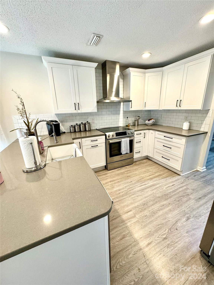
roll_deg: +1.7
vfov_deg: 102.1
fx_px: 115
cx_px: 107
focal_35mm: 14
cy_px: 142
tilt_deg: -16.2
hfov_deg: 85.7
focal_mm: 2.22
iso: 200
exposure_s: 1/60
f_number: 2.2
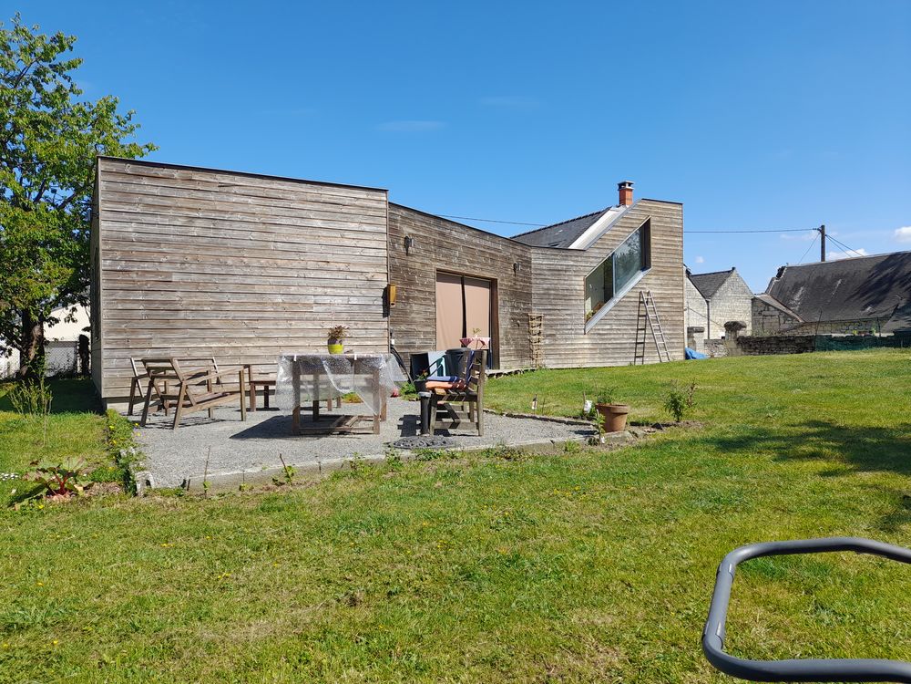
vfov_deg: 54.9
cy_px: 342
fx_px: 658
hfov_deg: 69.4
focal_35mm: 25
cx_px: 456
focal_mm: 4.6
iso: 20
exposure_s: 1/546
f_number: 2
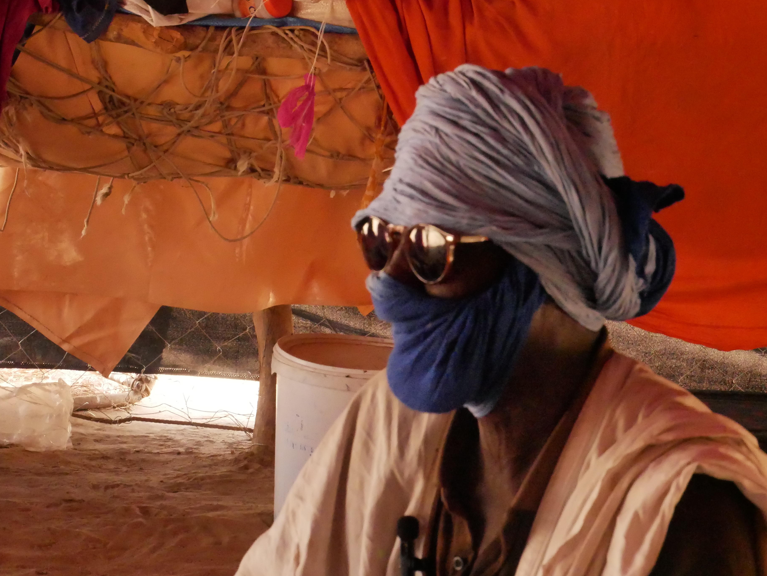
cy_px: 339
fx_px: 1840
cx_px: 387
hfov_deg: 23.5
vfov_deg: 17.8
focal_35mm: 83
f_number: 10
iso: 6400
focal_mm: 33
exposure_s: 1/400
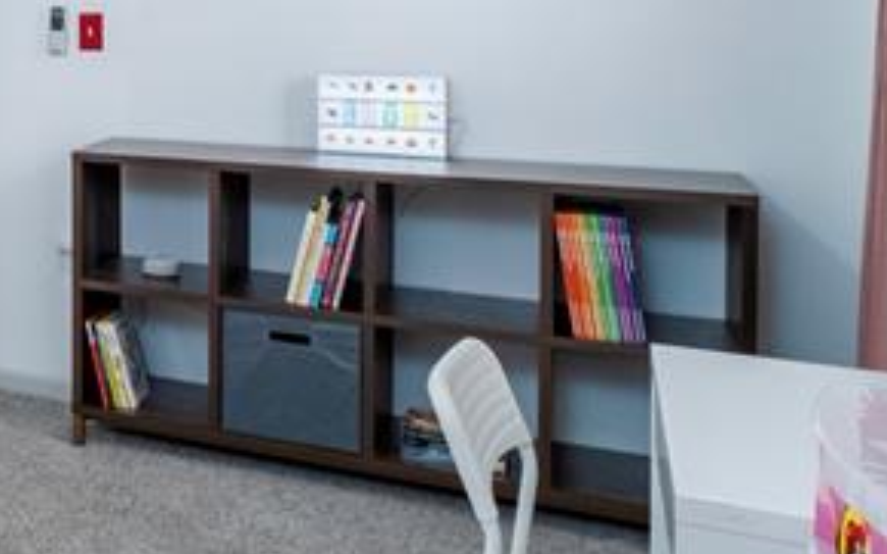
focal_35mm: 54
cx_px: -379
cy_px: 12
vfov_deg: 23.1
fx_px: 1305
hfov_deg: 27.9
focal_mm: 10
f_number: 6.4
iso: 800
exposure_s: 1/125
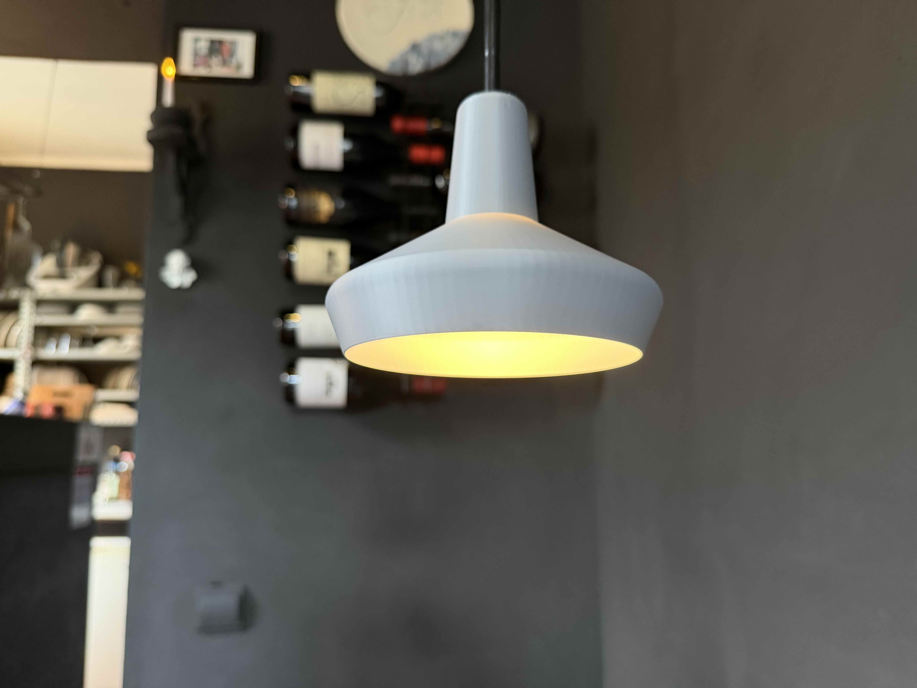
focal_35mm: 24
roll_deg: +0.5
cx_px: 458
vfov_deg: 56.8
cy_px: 344
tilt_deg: +8.1
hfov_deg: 71.6
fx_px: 636
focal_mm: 6.76
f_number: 1.78
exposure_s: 1/50
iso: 640
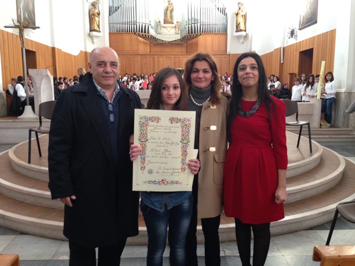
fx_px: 338
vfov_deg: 42.9
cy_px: 133
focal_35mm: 33
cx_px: 178
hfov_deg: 55.4
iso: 160
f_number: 2.4
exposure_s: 1/20
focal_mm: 4.12
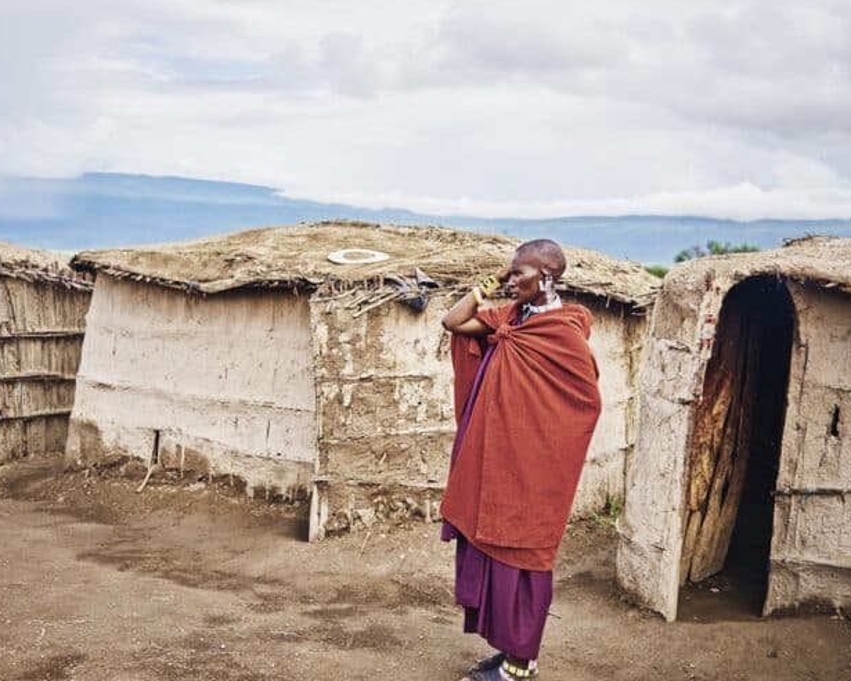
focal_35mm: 41
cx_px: 407
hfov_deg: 44.8
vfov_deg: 36.5
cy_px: 349
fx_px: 1033
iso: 100
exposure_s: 1/1000
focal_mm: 35
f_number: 2.8
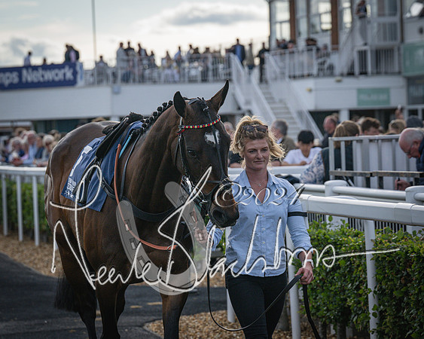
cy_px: 170
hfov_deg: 13.3
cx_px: 212
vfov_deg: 10.6
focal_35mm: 145
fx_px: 1823
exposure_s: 1/3200
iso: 400
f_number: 4
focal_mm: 86
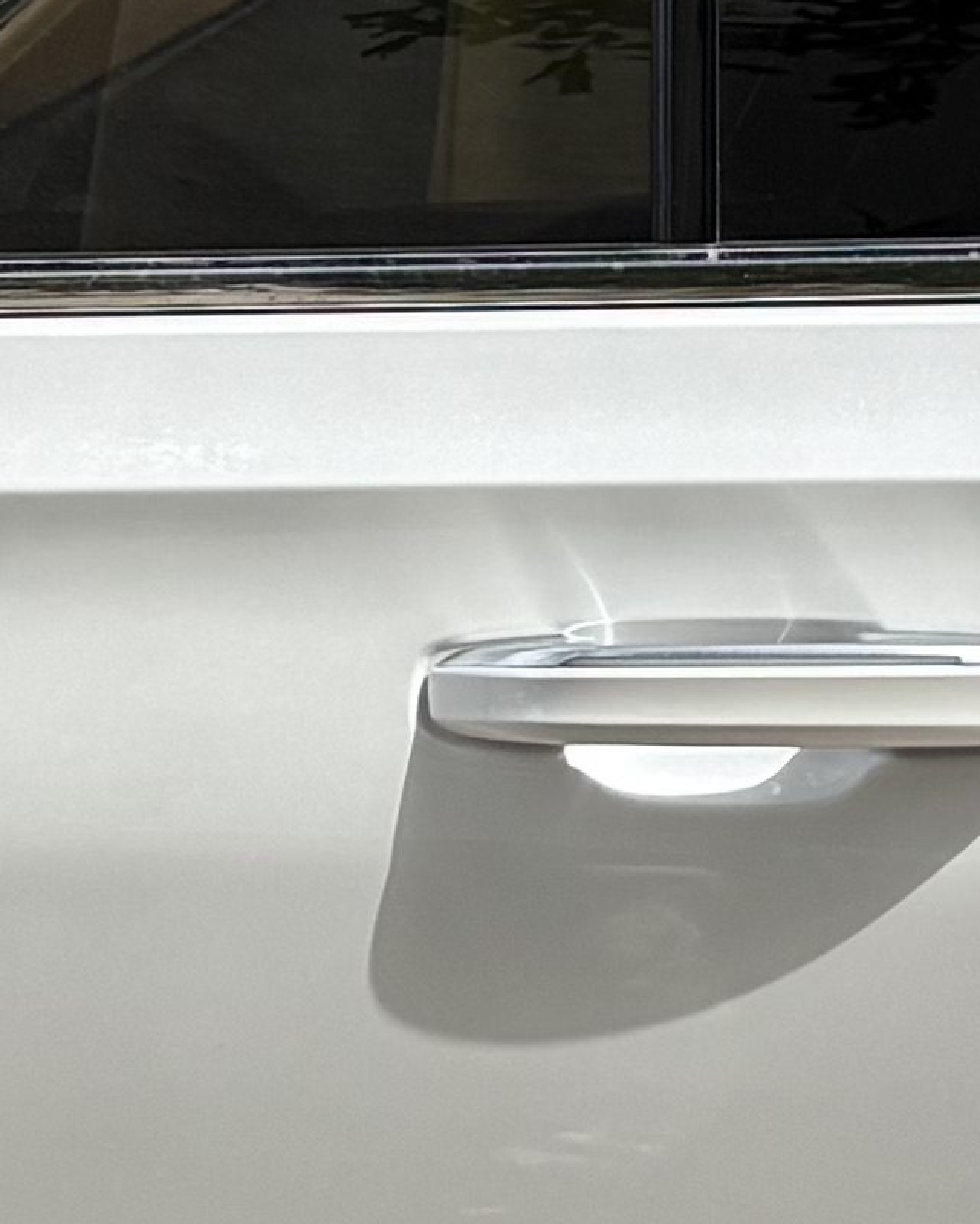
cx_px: -147
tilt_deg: -13.0
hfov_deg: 8.5
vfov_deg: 10.7
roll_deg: -1.3
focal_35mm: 181
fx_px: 6561
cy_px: 468
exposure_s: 1/2364
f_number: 1.6
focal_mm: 5.96
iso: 50
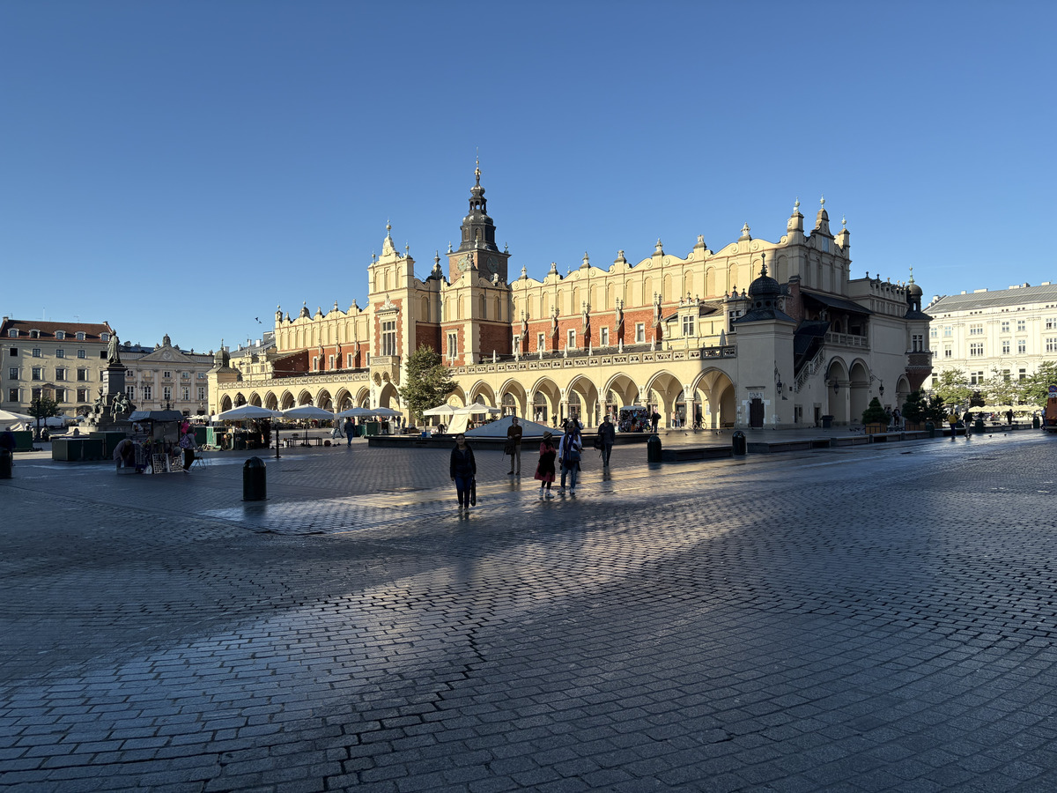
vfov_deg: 53.1
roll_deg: +0.6
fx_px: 794
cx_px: 528
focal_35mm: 26
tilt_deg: +1.4
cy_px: 396
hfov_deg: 67.3
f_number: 1.6
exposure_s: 1/2747
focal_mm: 5.96
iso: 50
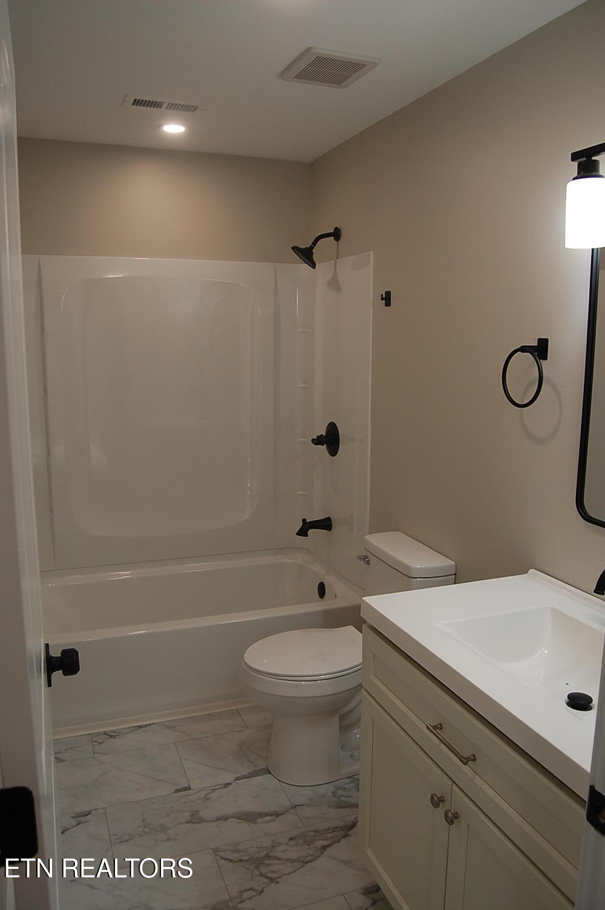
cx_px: 302
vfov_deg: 67.4
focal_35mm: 27
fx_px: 682
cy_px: 455
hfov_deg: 47.8
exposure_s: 1/100
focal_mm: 18
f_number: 5
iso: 400
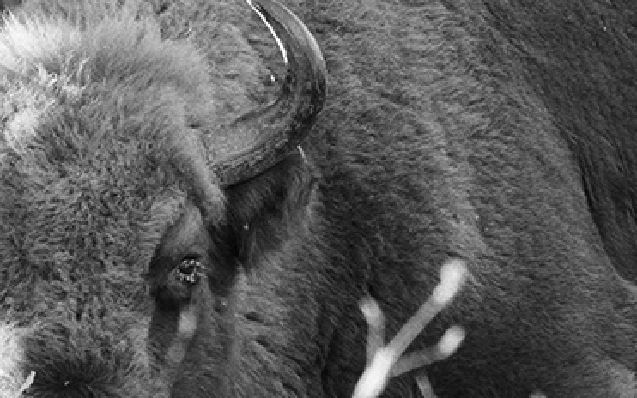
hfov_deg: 1.1
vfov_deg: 0.7
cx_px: 476
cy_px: 202
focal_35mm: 1980
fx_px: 34379
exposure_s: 1/200
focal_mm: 400
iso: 500
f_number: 5.6
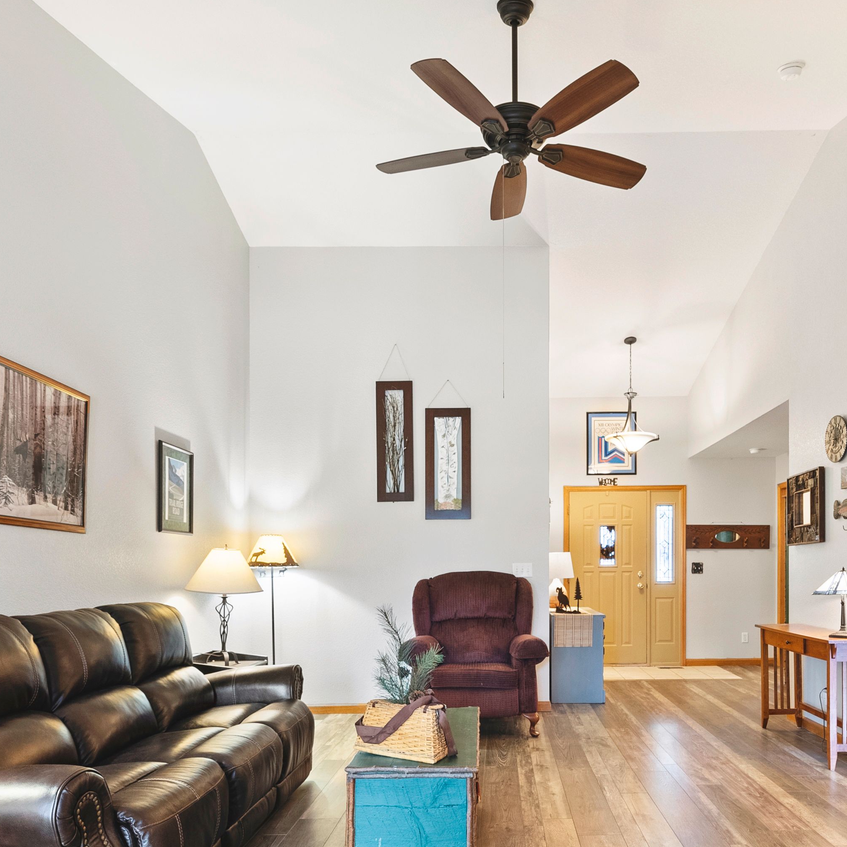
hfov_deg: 62.5
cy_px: 578
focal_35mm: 25
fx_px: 692
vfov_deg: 61.1
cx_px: 501
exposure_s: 1.3
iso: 800
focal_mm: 14
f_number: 8
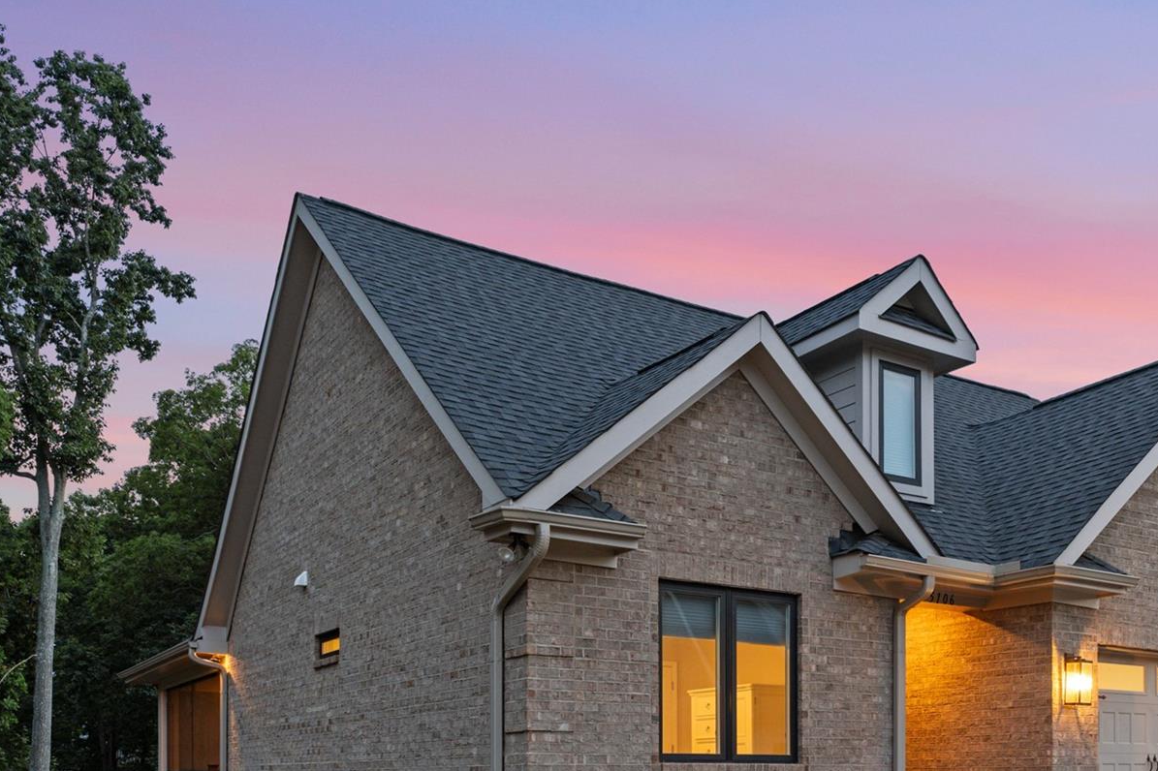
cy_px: 583
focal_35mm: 36
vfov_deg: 36.0
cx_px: 707
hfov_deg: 52.7
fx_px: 1158
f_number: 7.1
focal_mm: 21
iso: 320
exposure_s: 1/4
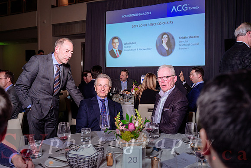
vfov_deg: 37.7
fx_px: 245
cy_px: 79
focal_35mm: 35
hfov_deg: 54.2
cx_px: 134
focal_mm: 33
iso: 1000
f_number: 3.5
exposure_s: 1/125
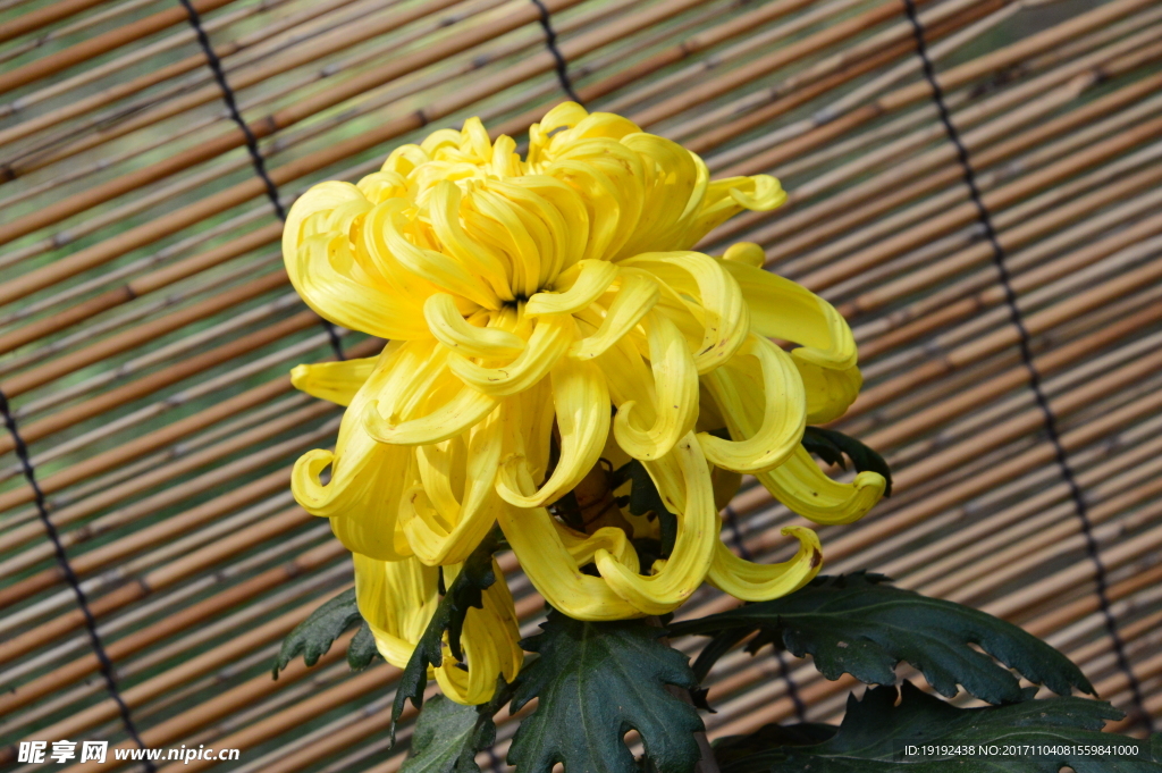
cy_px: 386
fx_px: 5612
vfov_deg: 7.9
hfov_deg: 11.8
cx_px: 581
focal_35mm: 174
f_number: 10
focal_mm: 116
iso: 900
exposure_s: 1/250
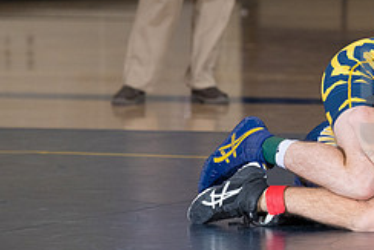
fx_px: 4937
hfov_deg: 4.3
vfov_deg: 2.9
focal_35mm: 475
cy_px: 104
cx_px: 408
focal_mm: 200
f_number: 5.6
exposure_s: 1/250
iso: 1250
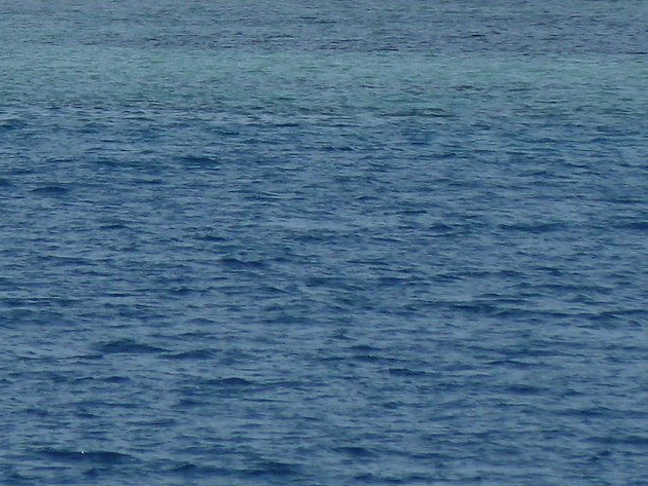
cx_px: 95
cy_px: -83
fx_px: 18970
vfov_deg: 1.5
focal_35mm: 1013
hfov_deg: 2.0
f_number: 5.6
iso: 80
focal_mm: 49.2
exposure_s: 1/640
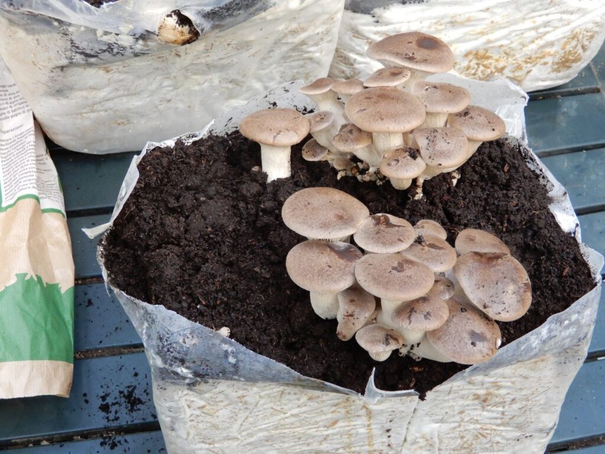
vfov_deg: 29.1
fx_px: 874
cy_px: 227
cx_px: 302
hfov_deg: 38.2
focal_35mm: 50
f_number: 4
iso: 280
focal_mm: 8.9
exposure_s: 1/30
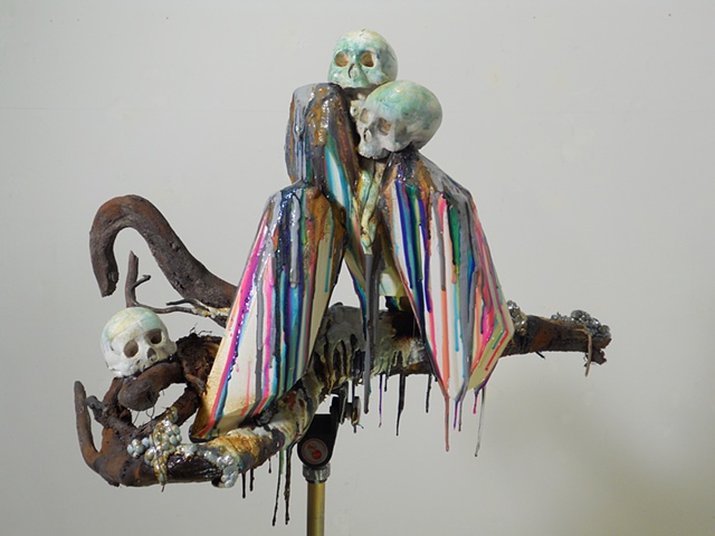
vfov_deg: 37.7
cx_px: 358
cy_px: 268
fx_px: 785
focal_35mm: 38
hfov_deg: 49.0
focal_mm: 6.9
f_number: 3.9
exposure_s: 1/10
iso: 100
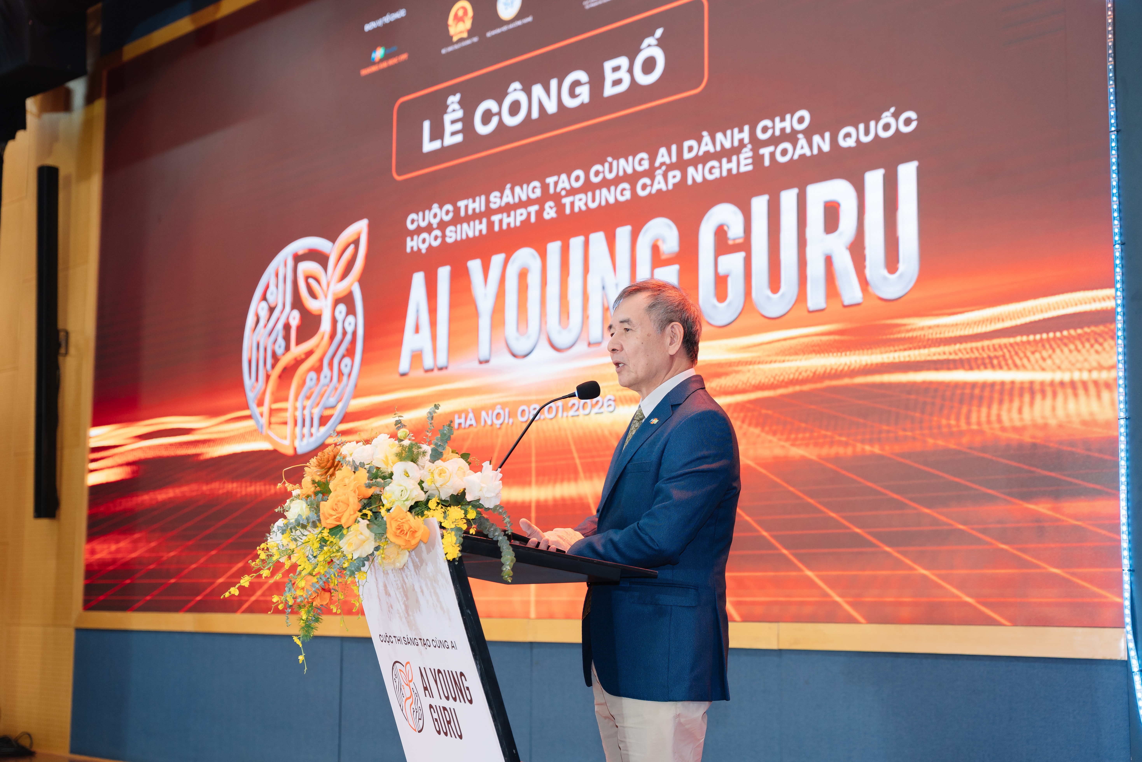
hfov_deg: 39.1
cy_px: 381
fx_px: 1608
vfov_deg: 26.6
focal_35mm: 51
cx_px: 571
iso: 800
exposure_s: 1/160
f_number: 3.5
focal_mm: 50.7
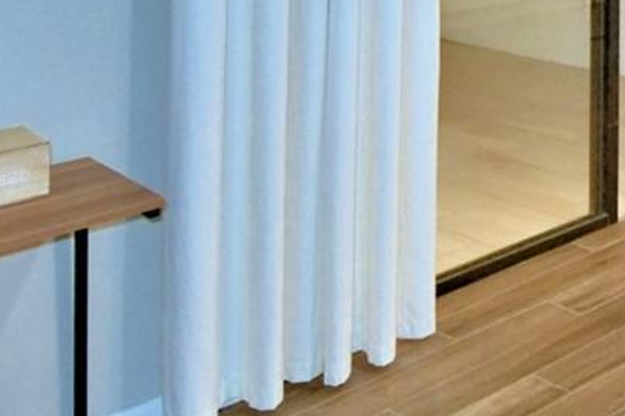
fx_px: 1024
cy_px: -236
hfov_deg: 26.8
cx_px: 875
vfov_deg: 19.5
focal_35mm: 59
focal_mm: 10
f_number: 4.5
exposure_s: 1/30
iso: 720
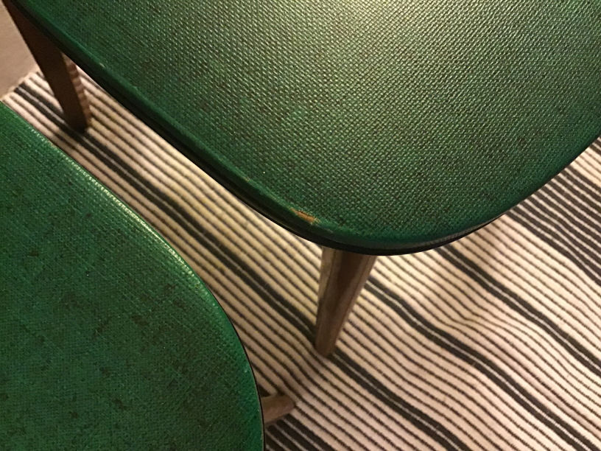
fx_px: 538
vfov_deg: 45.4
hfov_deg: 58.4
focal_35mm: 31
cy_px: 226
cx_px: 300
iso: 500
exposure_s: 1/17
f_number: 2.4
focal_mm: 3.3
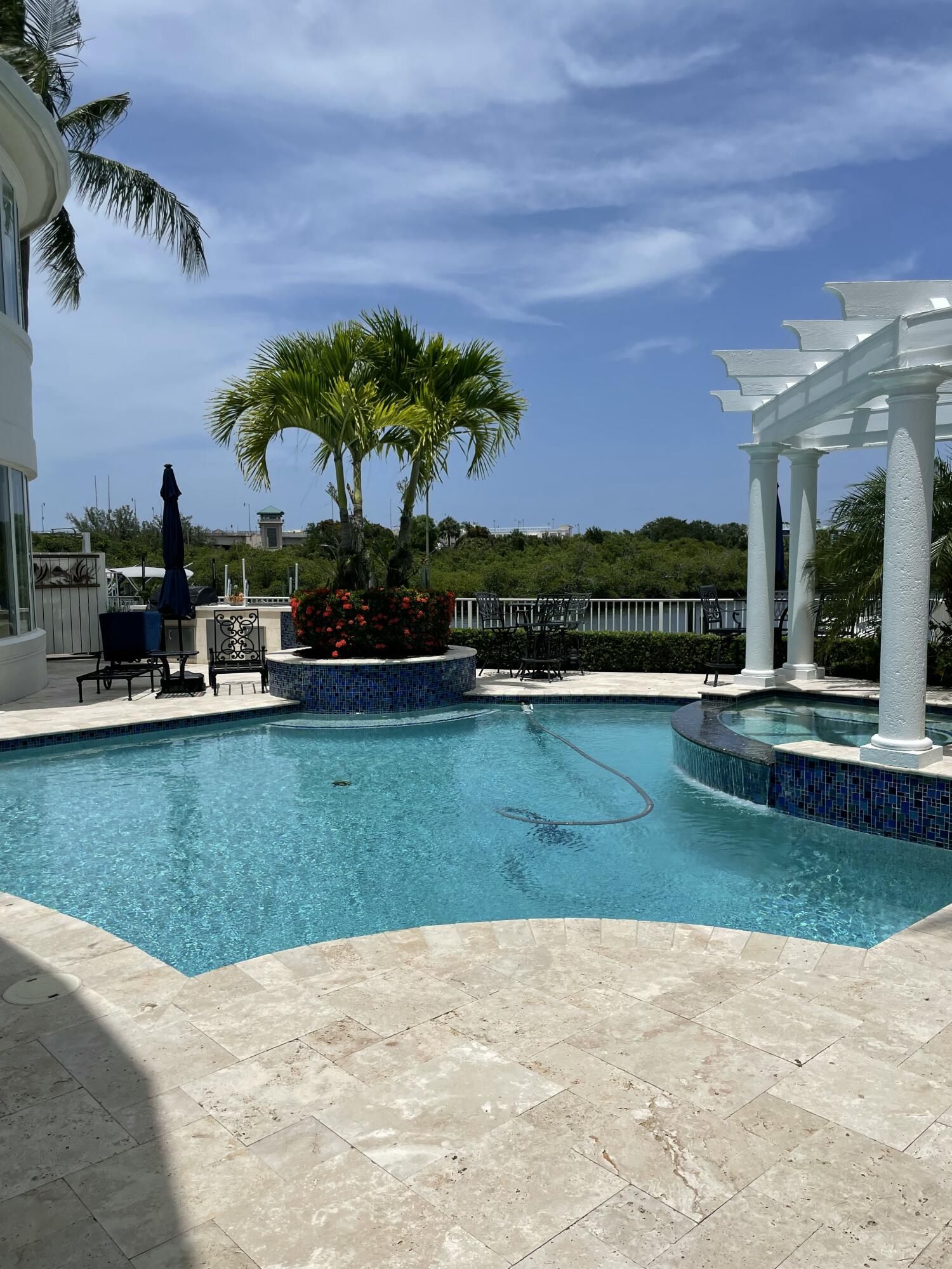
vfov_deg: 67.3
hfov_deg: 53.1
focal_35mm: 26
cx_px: 476
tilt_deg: -6.8
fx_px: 953
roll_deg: +0.3
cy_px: 634
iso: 32
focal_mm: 4.2
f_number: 1.6
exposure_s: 1/8403
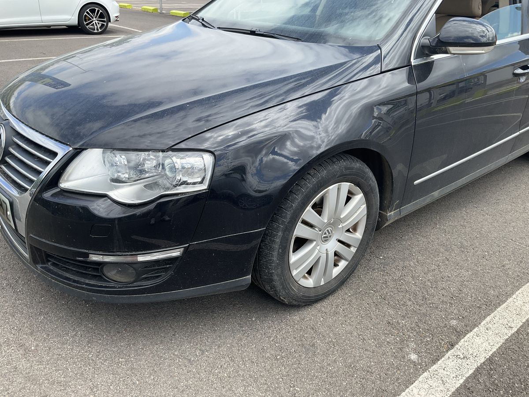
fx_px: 443
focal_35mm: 29
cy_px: 198
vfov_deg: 48.2
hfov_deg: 61.7
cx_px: 264
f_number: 1.8
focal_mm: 3
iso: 25
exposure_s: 1/829
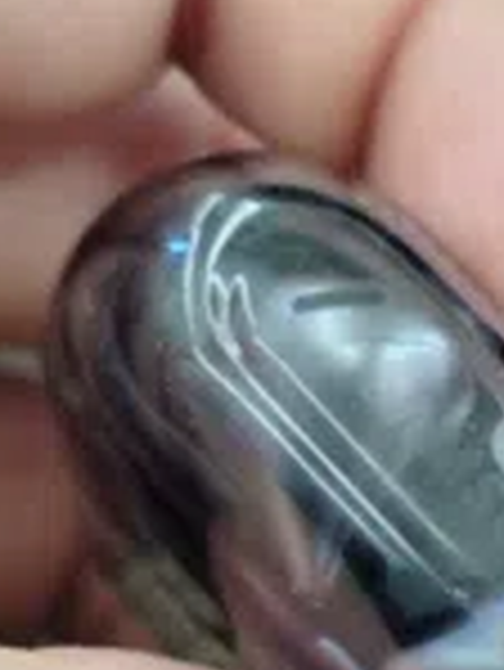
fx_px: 1299
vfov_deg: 28.2
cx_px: 558
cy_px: 558
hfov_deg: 20.9
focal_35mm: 67
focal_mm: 4.71
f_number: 1.7
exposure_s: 1/12.5
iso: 6400
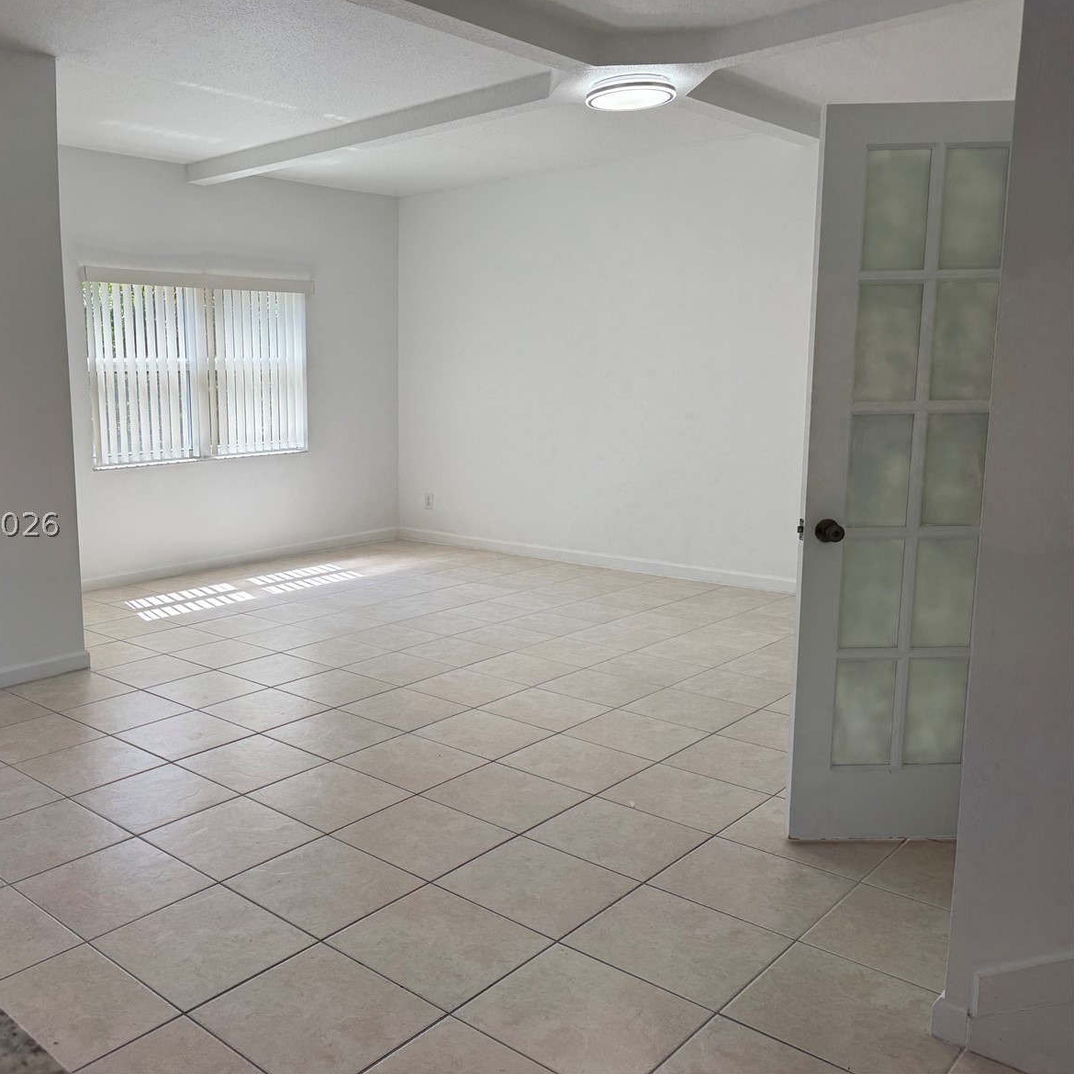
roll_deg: +0.2
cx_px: 341
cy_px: 524
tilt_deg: -9.7
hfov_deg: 54.3
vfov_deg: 55.6
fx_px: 1018
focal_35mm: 29
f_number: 1.78
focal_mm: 6.76
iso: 80
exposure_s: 1/370
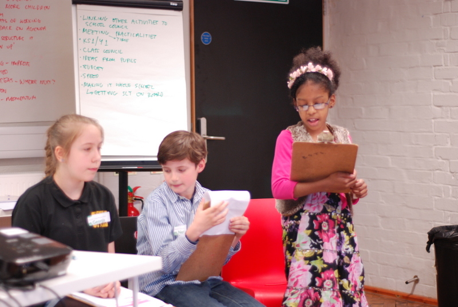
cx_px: 229
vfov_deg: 18.2
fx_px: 956
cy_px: 154
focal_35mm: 75
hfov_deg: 27.0
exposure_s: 1/100
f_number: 1.8
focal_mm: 50
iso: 400
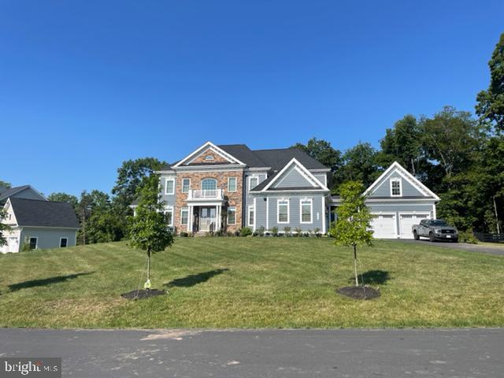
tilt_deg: +9.1
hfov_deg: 67.3
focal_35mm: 26
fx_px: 379
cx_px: 252
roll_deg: +0.1
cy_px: 189
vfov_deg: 53.1
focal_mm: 4.2
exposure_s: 1/3509
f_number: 1.6
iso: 32
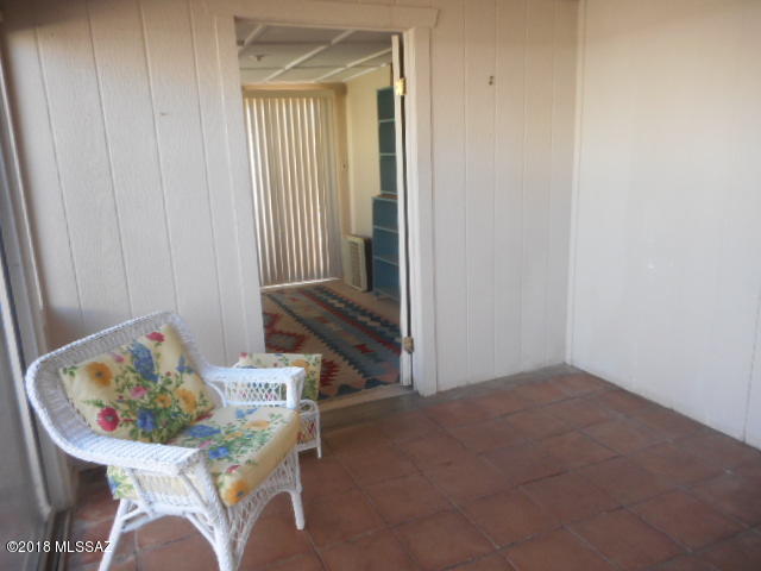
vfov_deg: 54.9
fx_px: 550
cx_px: 380
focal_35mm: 25
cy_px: 286
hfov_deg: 69.4
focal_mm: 4.5
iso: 160
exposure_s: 1/30
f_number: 3.7
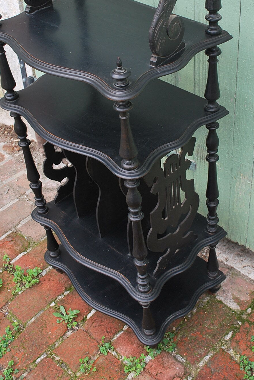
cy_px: 122
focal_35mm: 48
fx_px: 507
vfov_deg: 40.5
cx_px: 154
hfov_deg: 28.1
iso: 200
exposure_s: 1/125
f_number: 5.6
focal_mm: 22
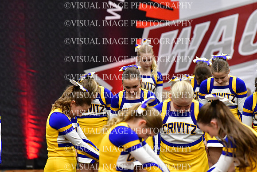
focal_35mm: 300
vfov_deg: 4.6
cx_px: 128
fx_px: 2142
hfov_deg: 6.9
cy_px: 86
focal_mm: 200
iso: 5000
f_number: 3.5
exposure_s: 1/500
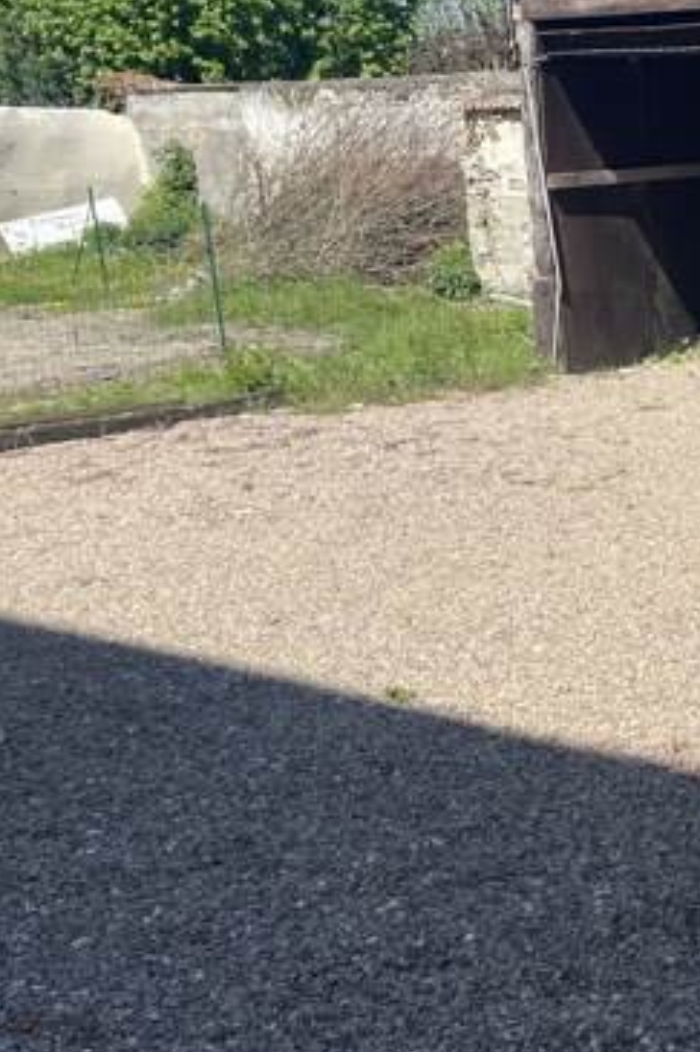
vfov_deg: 35.1
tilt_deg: -15.0
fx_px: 1664
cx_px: 870
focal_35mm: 57
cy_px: 530
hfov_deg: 21.8
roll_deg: +1.2
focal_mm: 5.1
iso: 32
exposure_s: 1/3086
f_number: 1.6
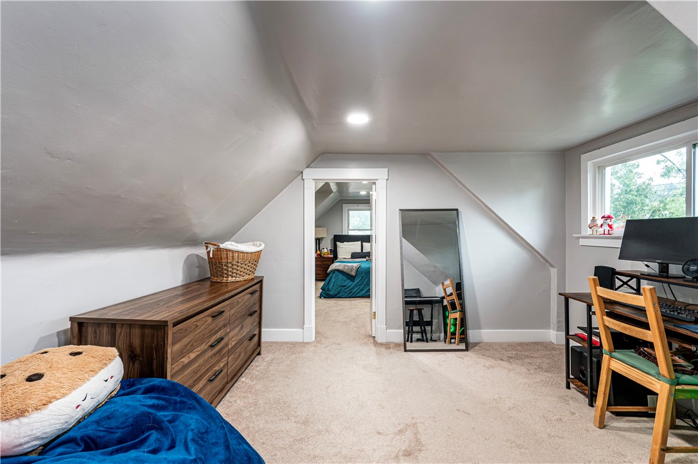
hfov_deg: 104.3
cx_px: 349
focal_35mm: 14
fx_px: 271
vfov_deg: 81.1
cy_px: 232
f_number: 8
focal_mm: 14
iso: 2000
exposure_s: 1/40
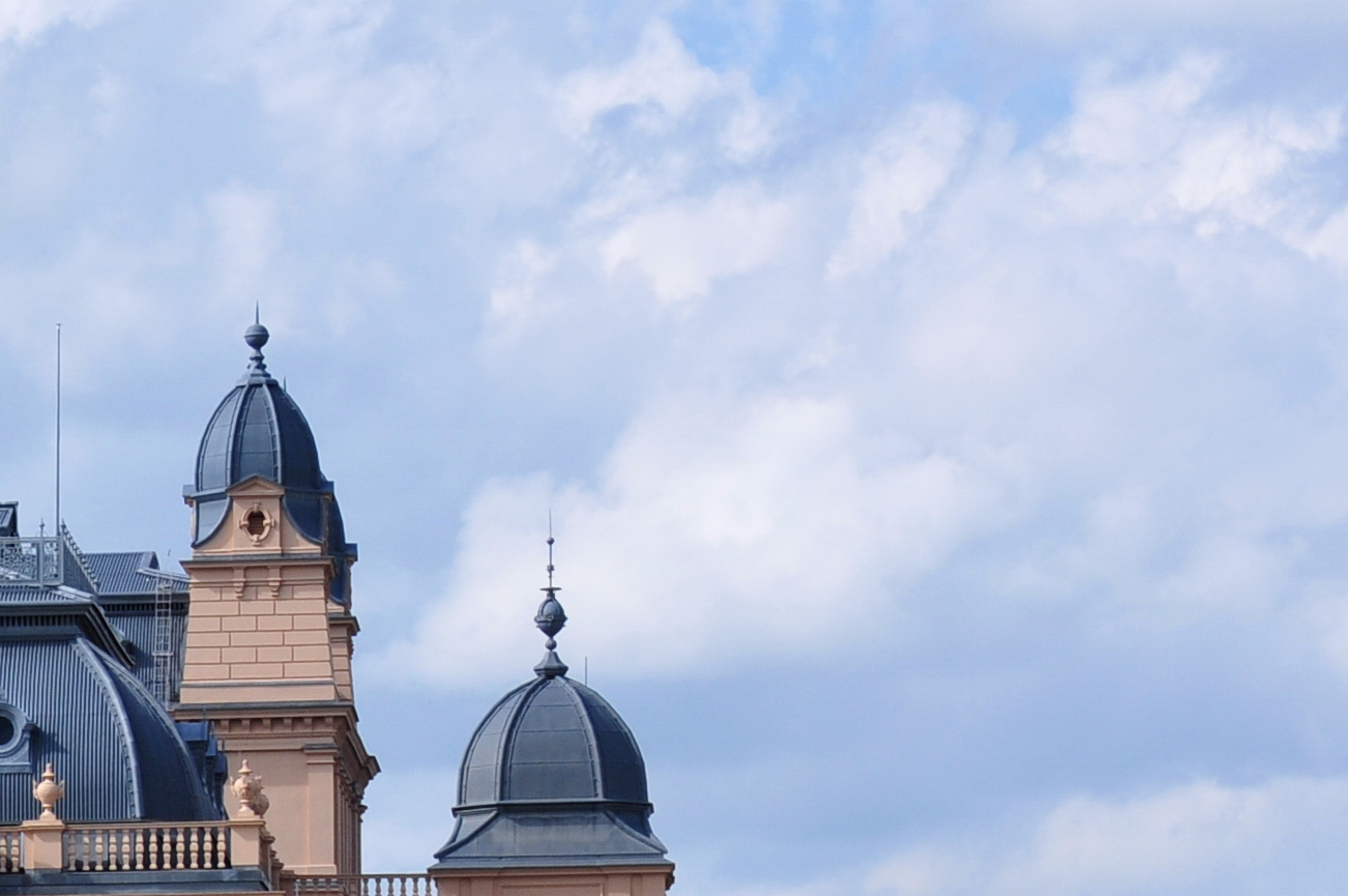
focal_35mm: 247
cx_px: -300
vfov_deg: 5.5
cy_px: 1196
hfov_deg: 8.3
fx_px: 9238
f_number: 10
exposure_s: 1/400
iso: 200
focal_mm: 50
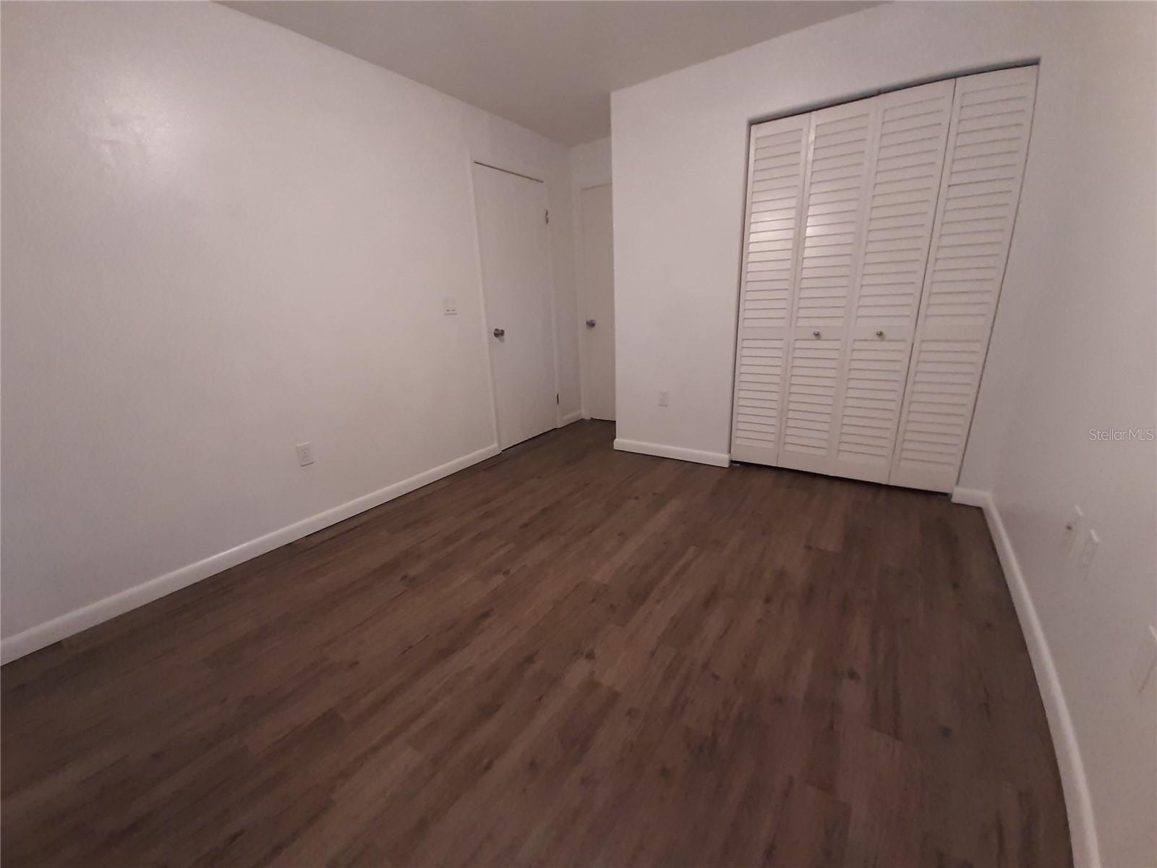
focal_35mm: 13
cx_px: 578
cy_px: 434
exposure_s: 1/30
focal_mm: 1.42
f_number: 2.2
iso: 160
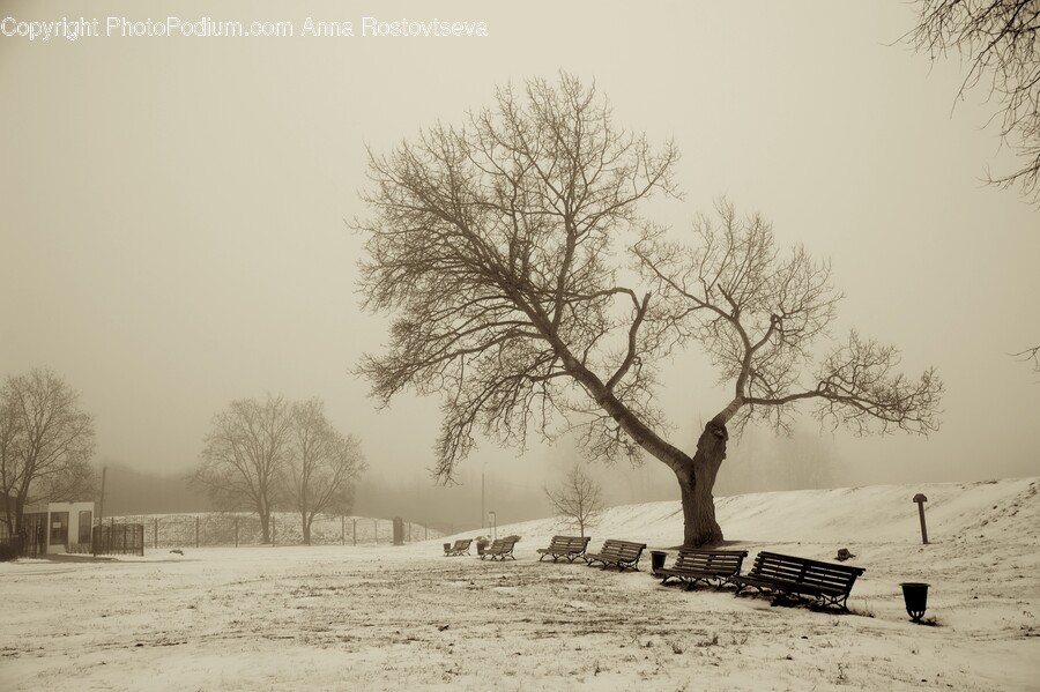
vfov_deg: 38.8
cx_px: 520
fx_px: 982
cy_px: 346
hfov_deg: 55.8
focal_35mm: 34
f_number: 5.6
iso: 400
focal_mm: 34
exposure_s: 1/250
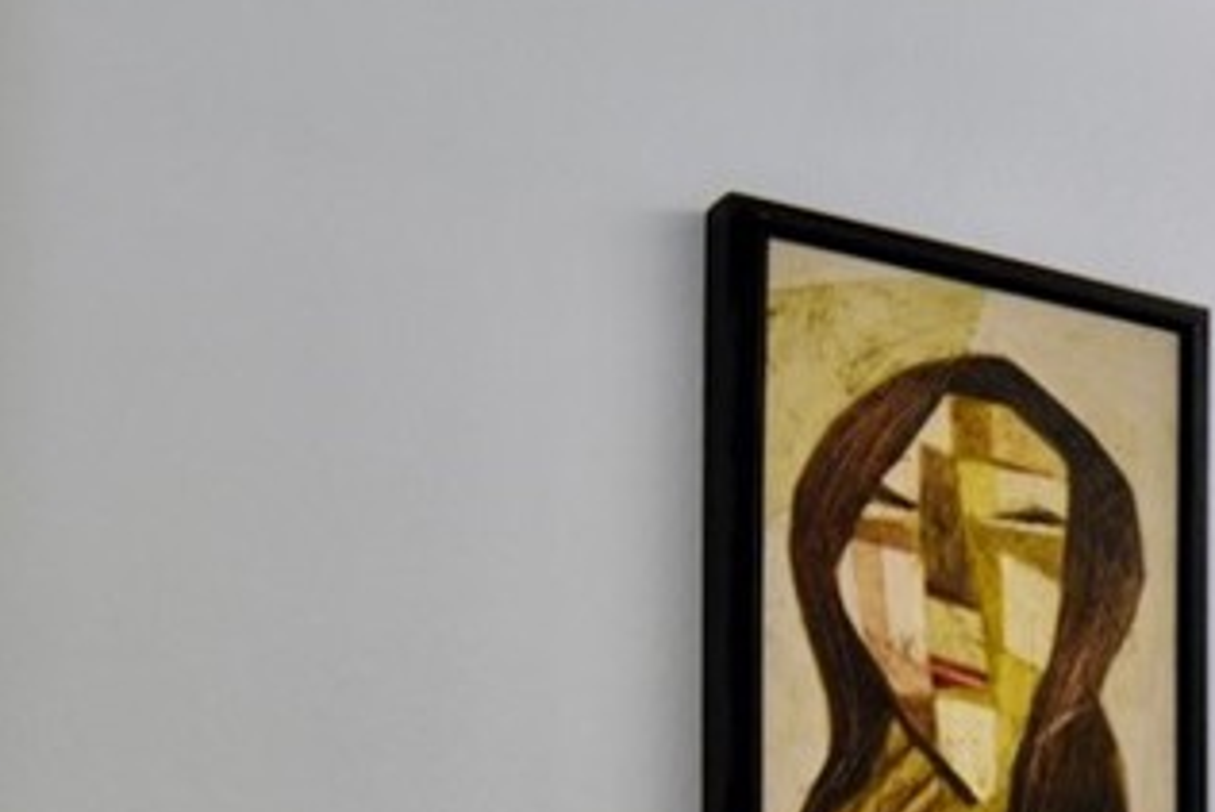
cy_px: 1199
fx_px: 2296
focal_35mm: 68
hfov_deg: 23.0
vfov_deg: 18.0
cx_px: 1903
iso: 200
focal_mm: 14
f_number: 5.6
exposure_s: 1/125
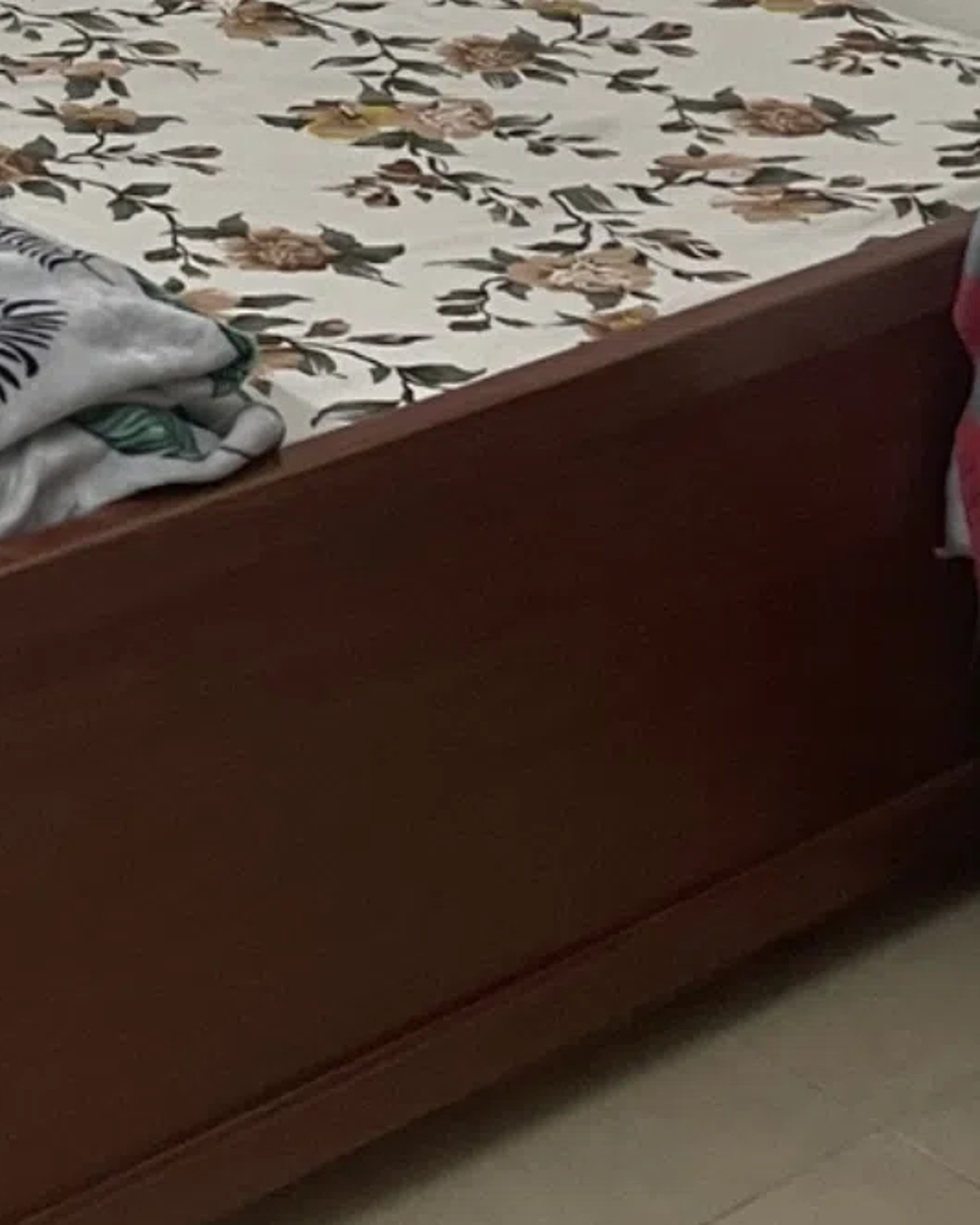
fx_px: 3770
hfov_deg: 14.2
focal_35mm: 104
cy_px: -726
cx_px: -307
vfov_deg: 16.5
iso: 250
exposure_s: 1/50
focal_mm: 4.2
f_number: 1.6
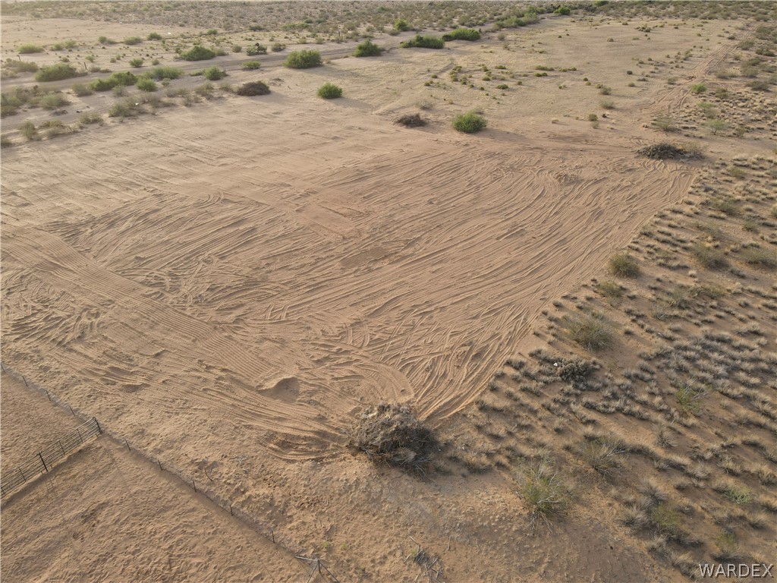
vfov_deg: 56.8
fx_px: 539
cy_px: 292
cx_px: 388
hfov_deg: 71.6
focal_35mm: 24
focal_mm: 4.5
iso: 100
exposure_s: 1/160
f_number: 2.8
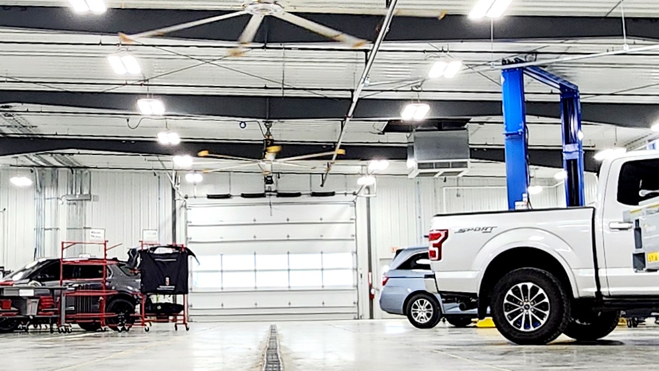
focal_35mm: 55
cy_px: 154
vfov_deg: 21.8
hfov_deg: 37.7
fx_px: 961
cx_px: 268
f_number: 2.2
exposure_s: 1/60.2
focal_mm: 2.2
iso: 80
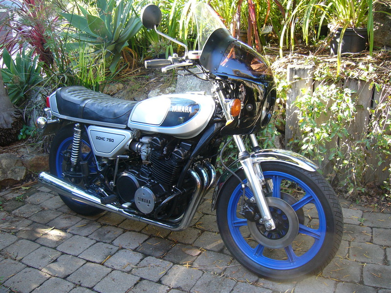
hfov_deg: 52.6
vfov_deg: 40.7
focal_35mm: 35
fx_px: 395
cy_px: 146
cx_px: 196
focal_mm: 5.8
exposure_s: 1/40
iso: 100
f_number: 2.8
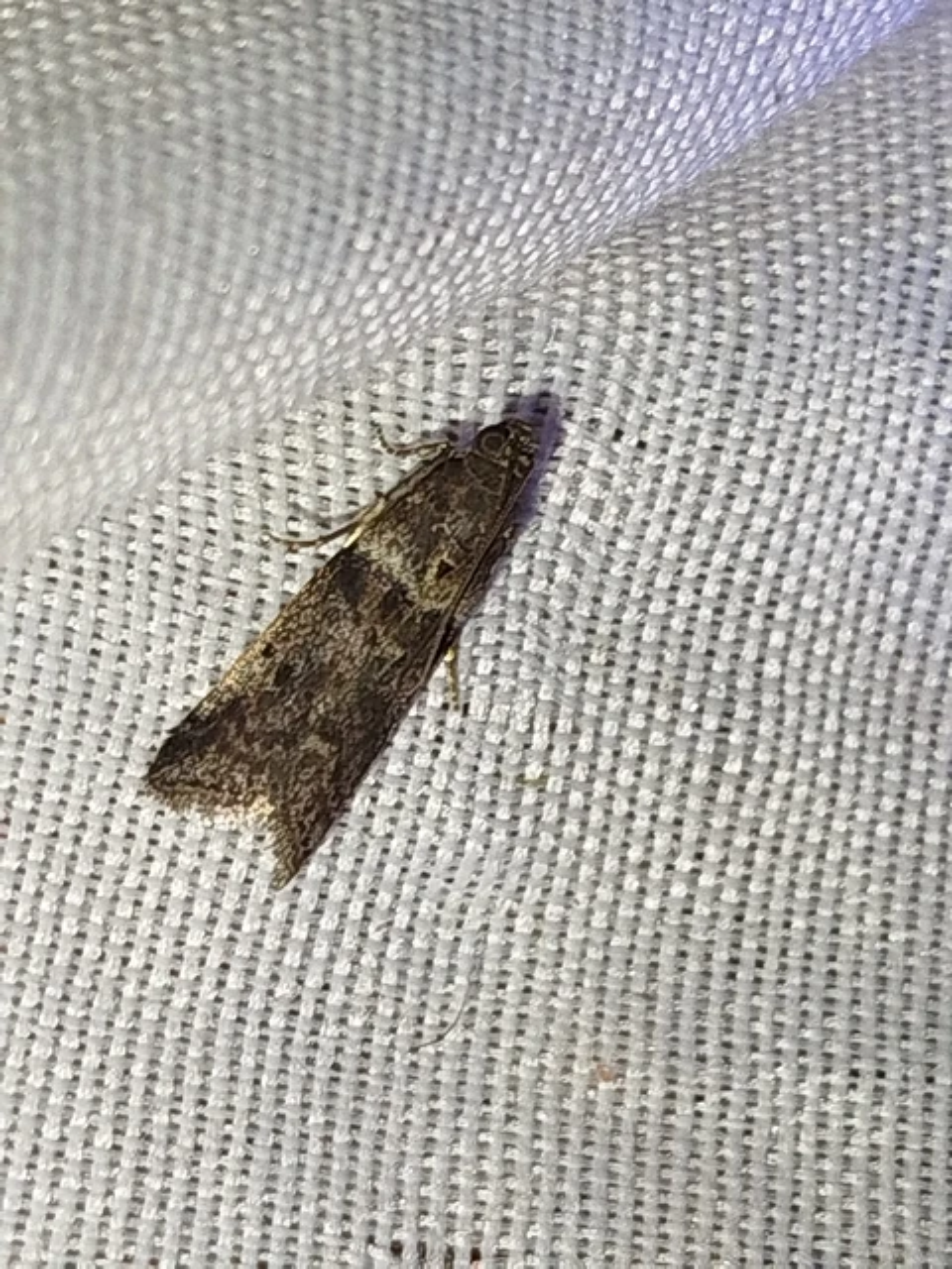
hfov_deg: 12.1
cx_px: 476
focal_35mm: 122
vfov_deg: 16.1
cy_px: 634
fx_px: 4474
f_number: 1.7
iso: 80
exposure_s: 1/50
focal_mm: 5.31
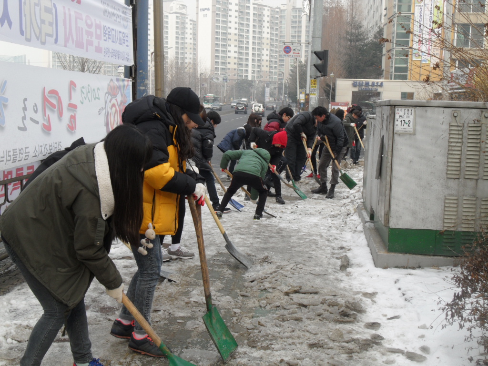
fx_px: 705
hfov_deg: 38.2
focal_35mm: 50
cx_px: 244
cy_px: 183
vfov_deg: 29.1
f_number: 4.3
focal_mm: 9
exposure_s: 1/250
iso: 80
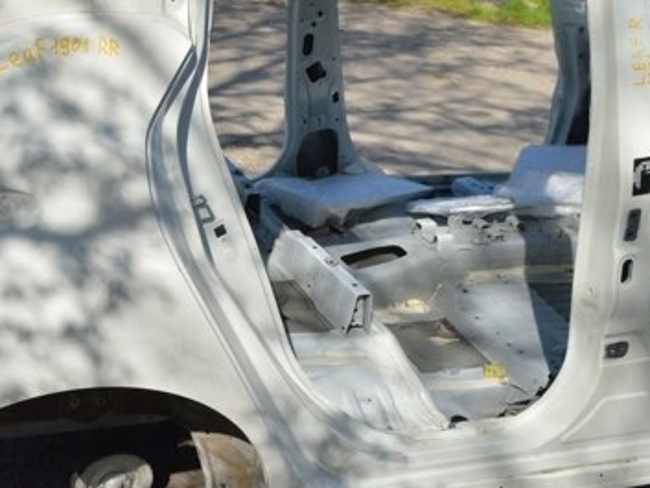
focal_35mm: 55
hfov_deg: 33.9
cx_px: 125
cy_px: 229
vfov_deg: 26.6
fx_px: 1031
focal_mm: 21
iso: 100
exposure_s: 1/320
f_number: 9
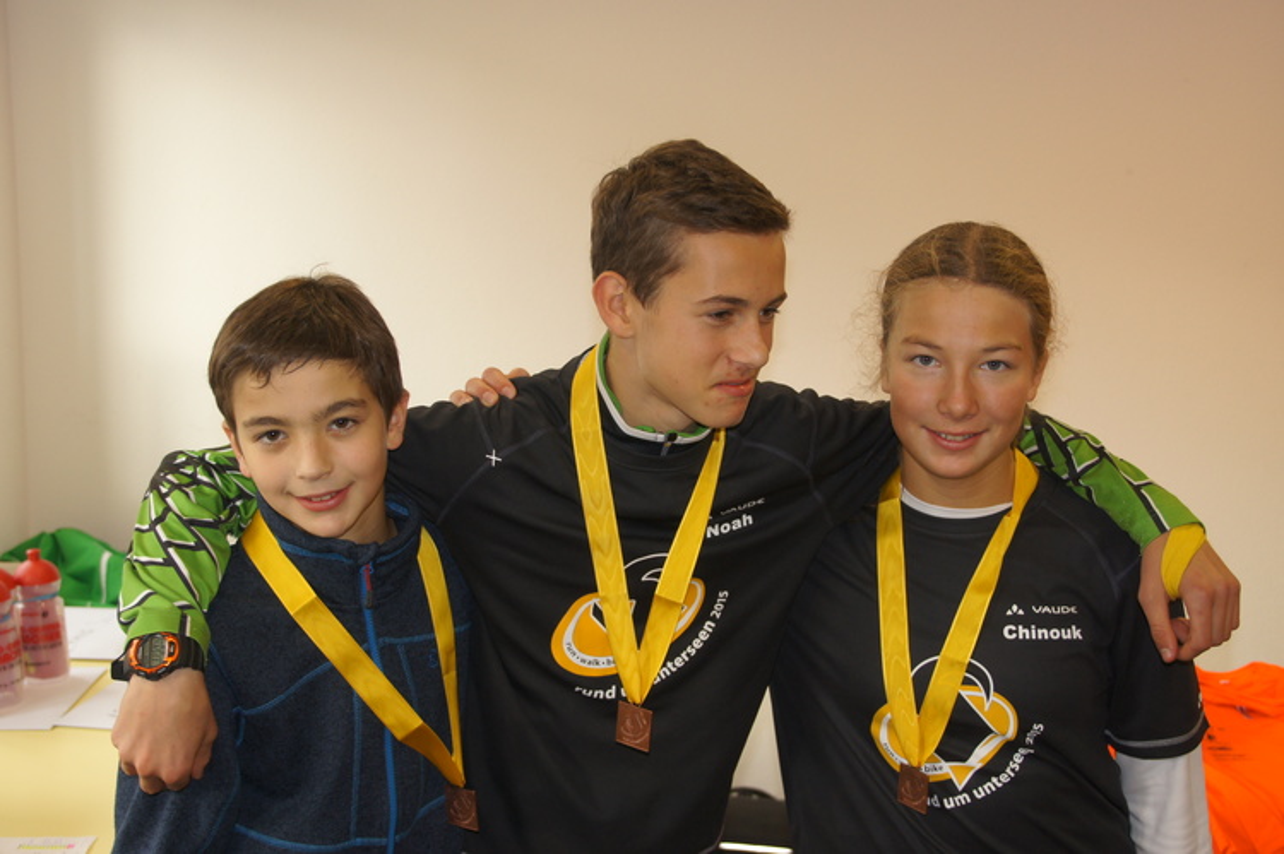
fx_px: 1818
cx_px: 642
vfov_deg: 26.4
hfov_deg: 38.9
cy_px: 427
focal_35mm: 51
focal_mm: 34
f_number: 4.5
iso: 500
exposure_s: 1/60
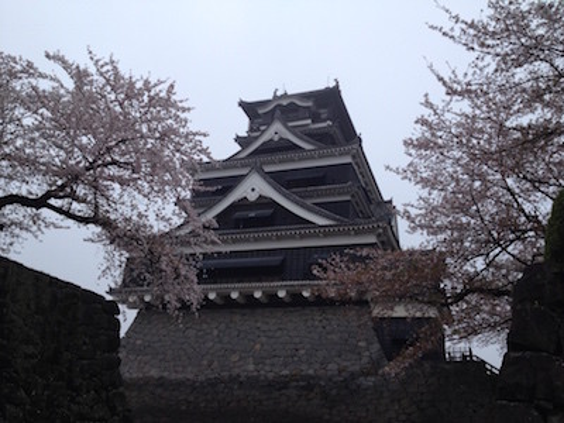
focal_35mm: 35
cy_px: 212
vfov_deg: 40.7
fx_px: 570
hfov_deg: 52.6
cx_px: 282
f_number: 2.4
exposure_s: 1/480
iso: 50
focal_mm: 4.28
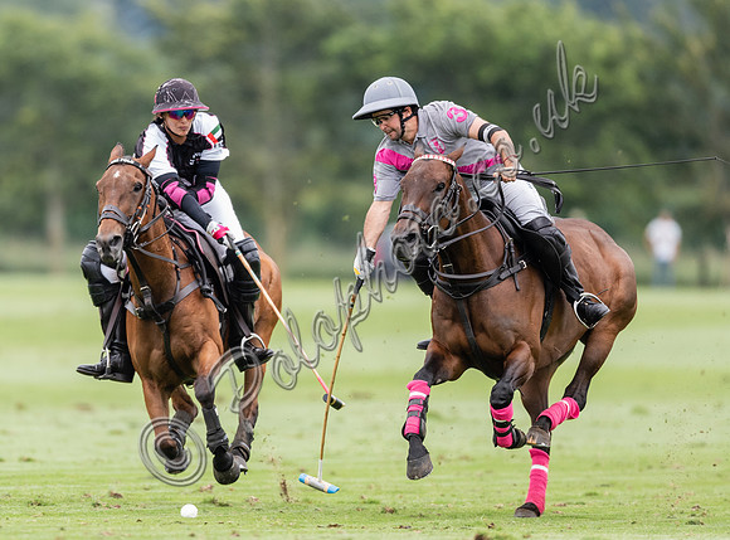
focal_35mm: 736
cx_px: 285
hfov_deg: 2.7
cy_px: 227
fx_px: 15449
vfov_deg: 2.0
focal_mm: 500
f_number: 4
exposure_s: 1/1250
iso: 800
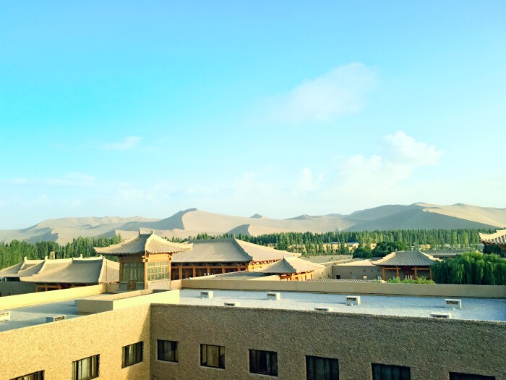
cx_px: 253
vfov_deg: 48.2
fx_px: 424
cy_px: 190
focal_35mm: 29
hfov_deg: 61.7
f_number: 2.2
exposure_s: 1/615
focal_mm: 4.15
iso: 25
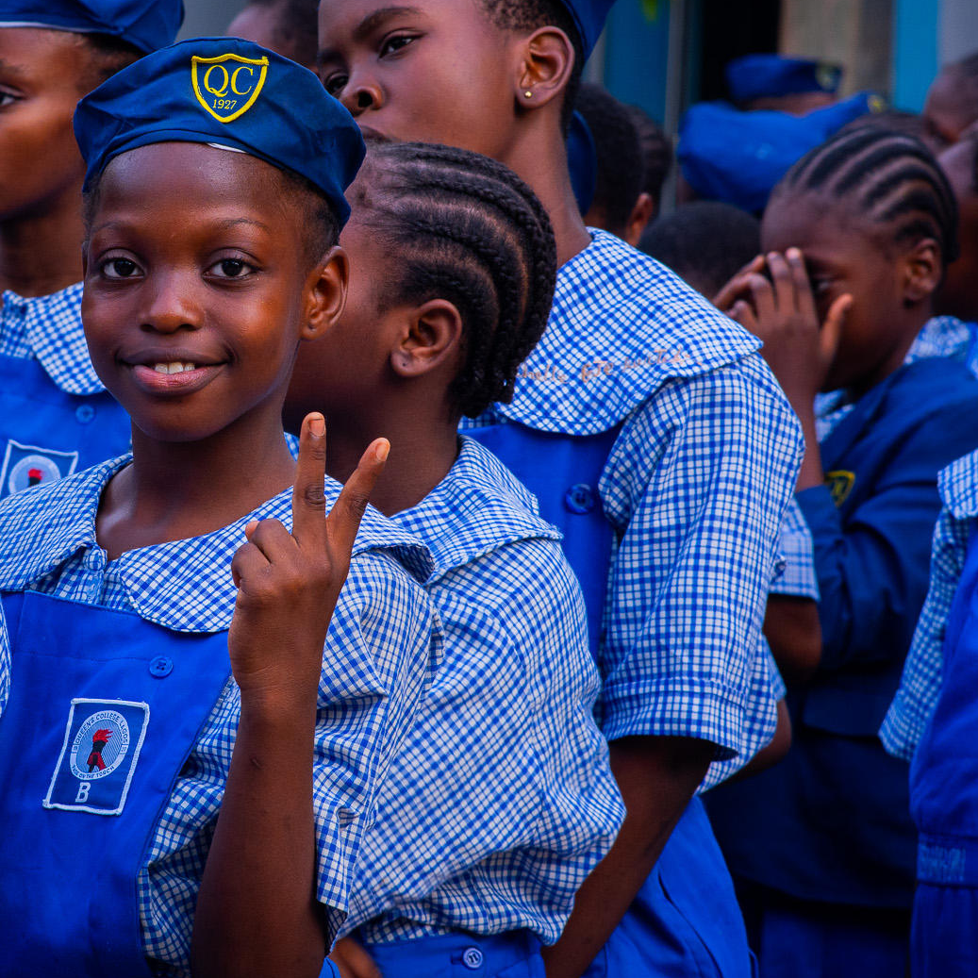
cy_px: 396
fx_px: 6840
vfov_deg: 8.2
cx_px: 226
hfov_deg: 8.2
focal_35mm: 214
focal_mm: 85
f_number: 6.3
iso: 320
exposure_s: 1/160
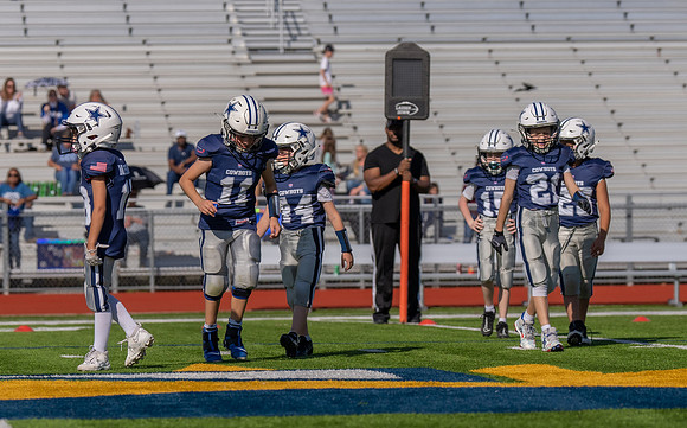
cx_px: 351
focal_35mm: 211
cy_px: 286
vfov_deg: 6.2
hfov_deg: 10.0
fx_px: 3945
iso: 160
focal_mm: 108
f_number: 3.2
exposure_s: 1/5000
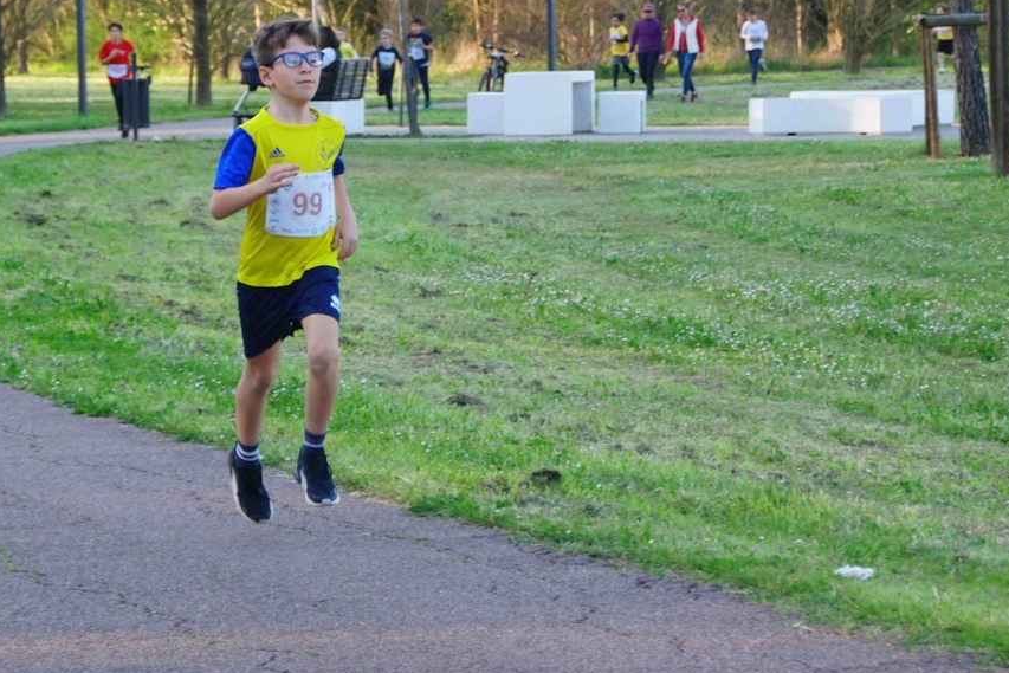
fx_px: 5913
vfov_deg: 6.5
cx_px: 317
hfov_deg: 9.7
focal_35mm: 211
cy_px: 287
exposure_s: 1/320
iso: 800
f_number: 5.6
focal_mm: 75
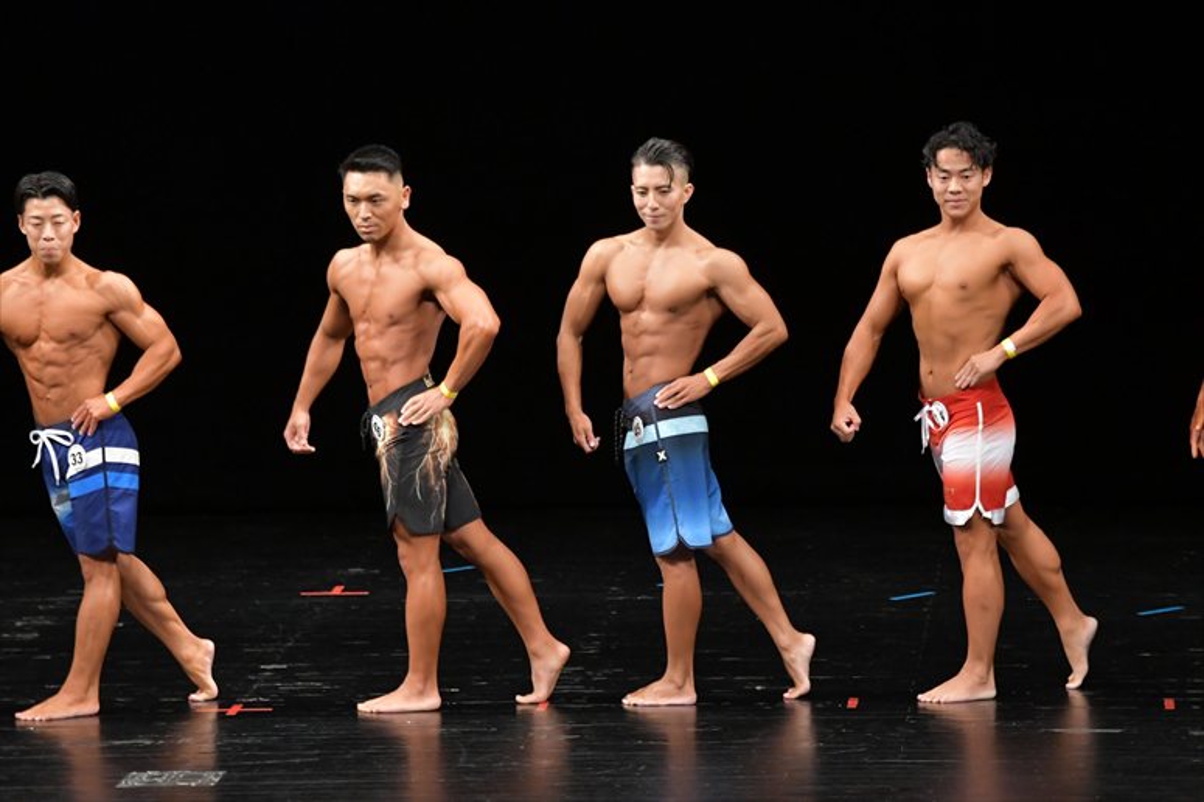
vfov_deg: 5.7
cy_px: 401
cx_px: 602
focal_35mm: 240
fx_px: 8023
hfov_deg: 8.6
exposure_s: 1/400
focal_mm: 160
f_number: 5.6
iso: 3200
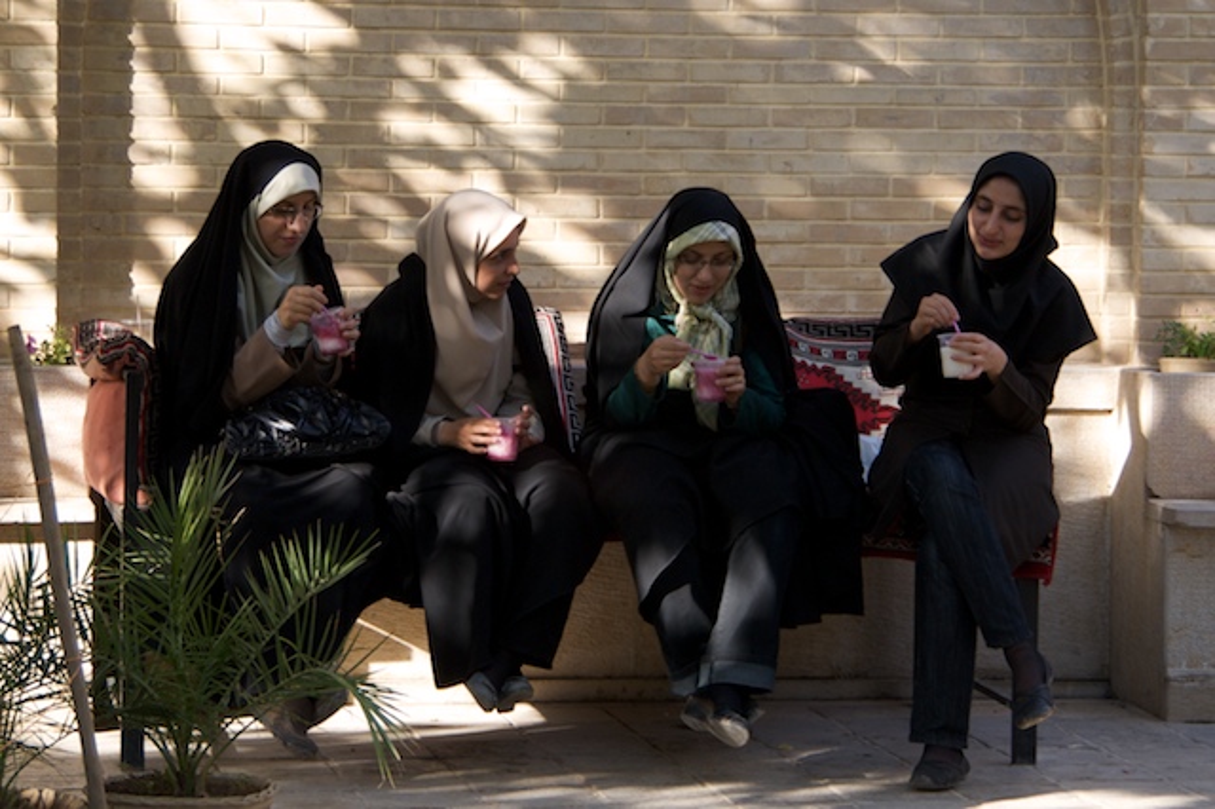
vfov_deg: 13.0
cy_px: 404
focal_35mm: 105
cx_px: 608
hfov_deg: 19.5
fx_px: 3542
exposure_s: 1/125
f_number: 5
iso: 200
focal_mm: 70
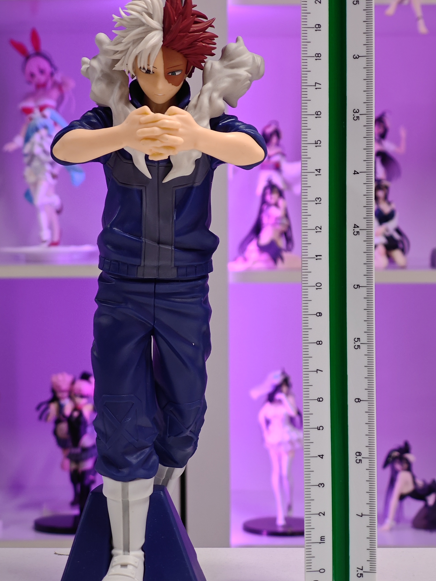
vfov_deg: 20.0
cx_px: 190
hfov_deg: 15.1
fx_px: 1646
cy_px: 291
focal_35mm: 98
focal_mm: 7.48
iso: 400
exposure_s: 1/21.6
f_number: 2.4
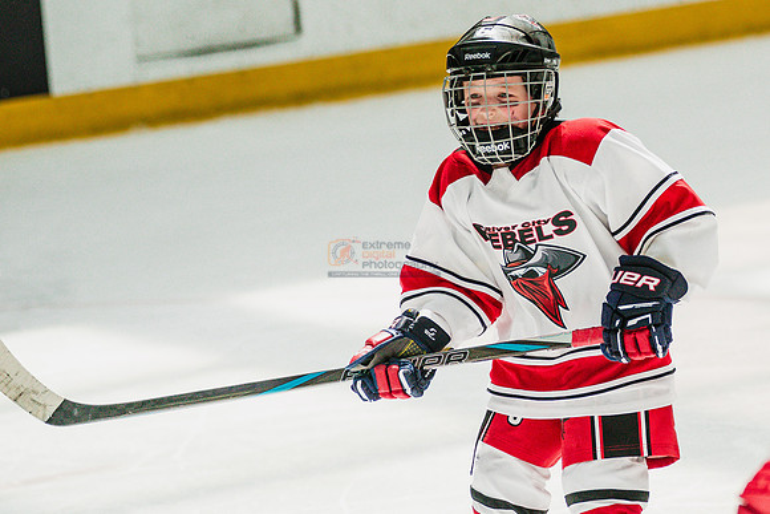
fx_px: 7186
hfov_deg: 6.1
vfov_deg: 4.1
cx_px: 735
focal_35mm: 336
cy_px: 299
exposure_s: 1/3200
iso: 1600
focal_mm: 176
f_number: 4
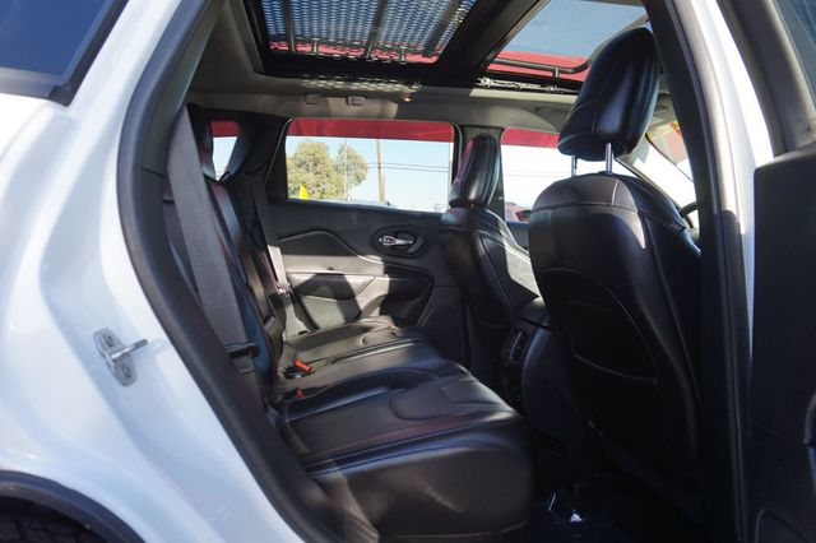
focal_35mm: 24
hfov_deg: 73.8
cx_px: 408
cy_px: 272
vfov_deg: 53.1
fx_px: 544
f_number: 5
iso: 100
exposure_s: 1/80
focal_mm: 16
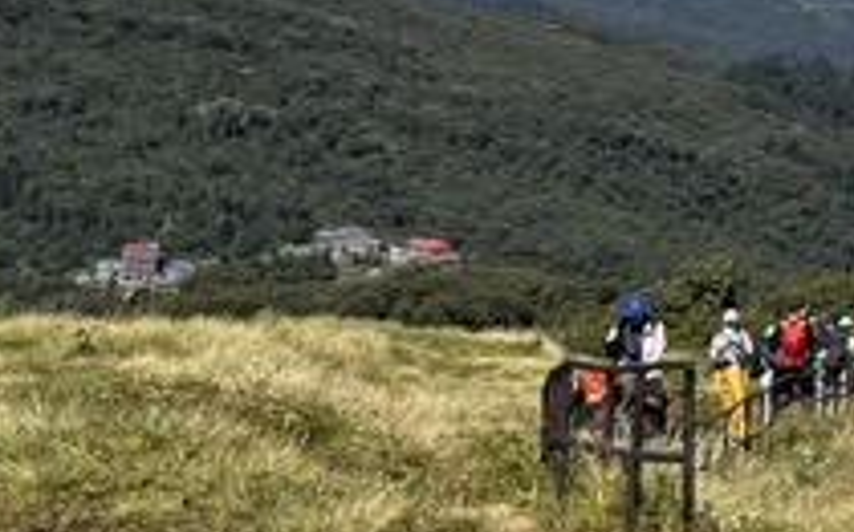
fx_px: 2884
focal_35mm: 124
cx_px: 1773
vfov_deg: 9.9
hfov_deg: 13.9
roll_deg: -0.7
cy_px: -475
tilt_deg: +3.3
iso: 80
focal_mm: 6.76
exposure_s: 1/6410
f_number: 1.78
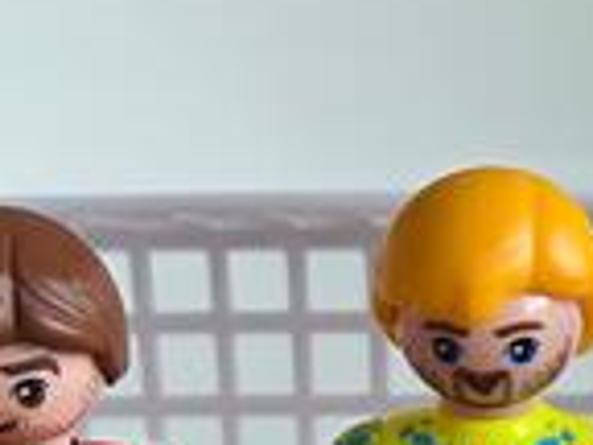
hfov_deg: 15.2
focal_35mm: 128
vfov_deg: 10.6
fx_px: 2193
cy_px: 878
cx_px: 519
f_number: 1.8
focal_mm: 5.4
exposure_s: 1/100
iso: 160
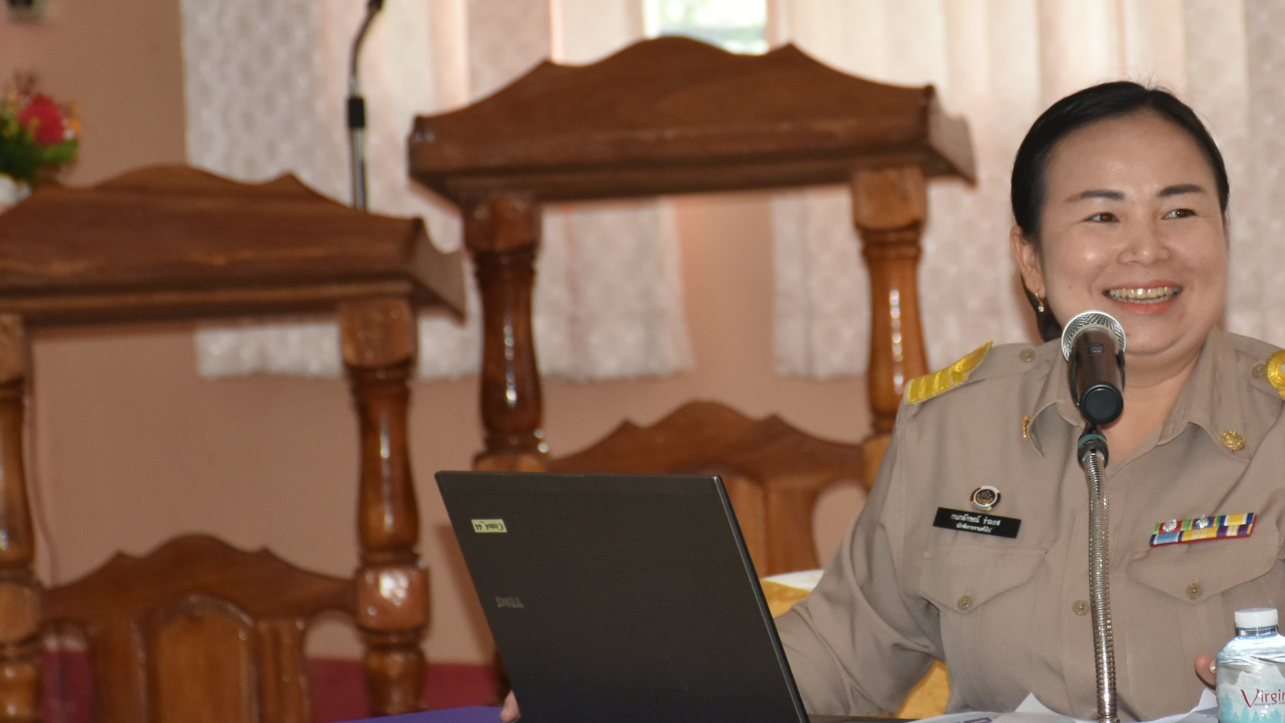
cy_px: 241
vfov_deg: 4.2
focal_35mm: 286
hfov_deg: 7.5
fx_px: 9743
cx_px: 1008
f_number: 5.6
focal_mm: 105
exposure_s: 1/60
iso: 900
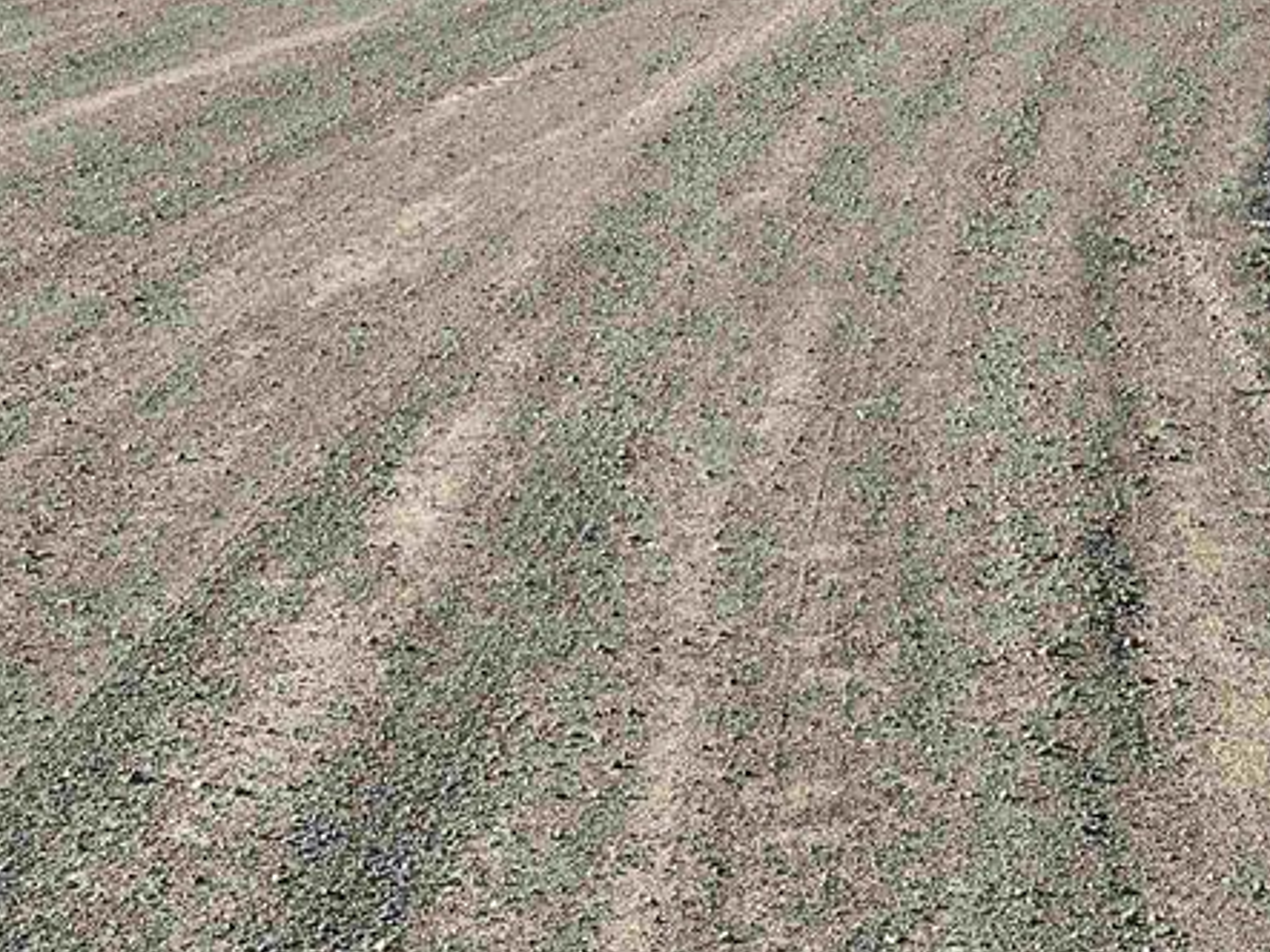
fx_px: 4071
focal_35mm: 111
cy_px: 6
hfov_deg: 17.7
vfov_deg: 13.2
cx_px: 900
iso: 64
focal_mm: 6.86
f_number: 1.78
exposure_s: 1/3367
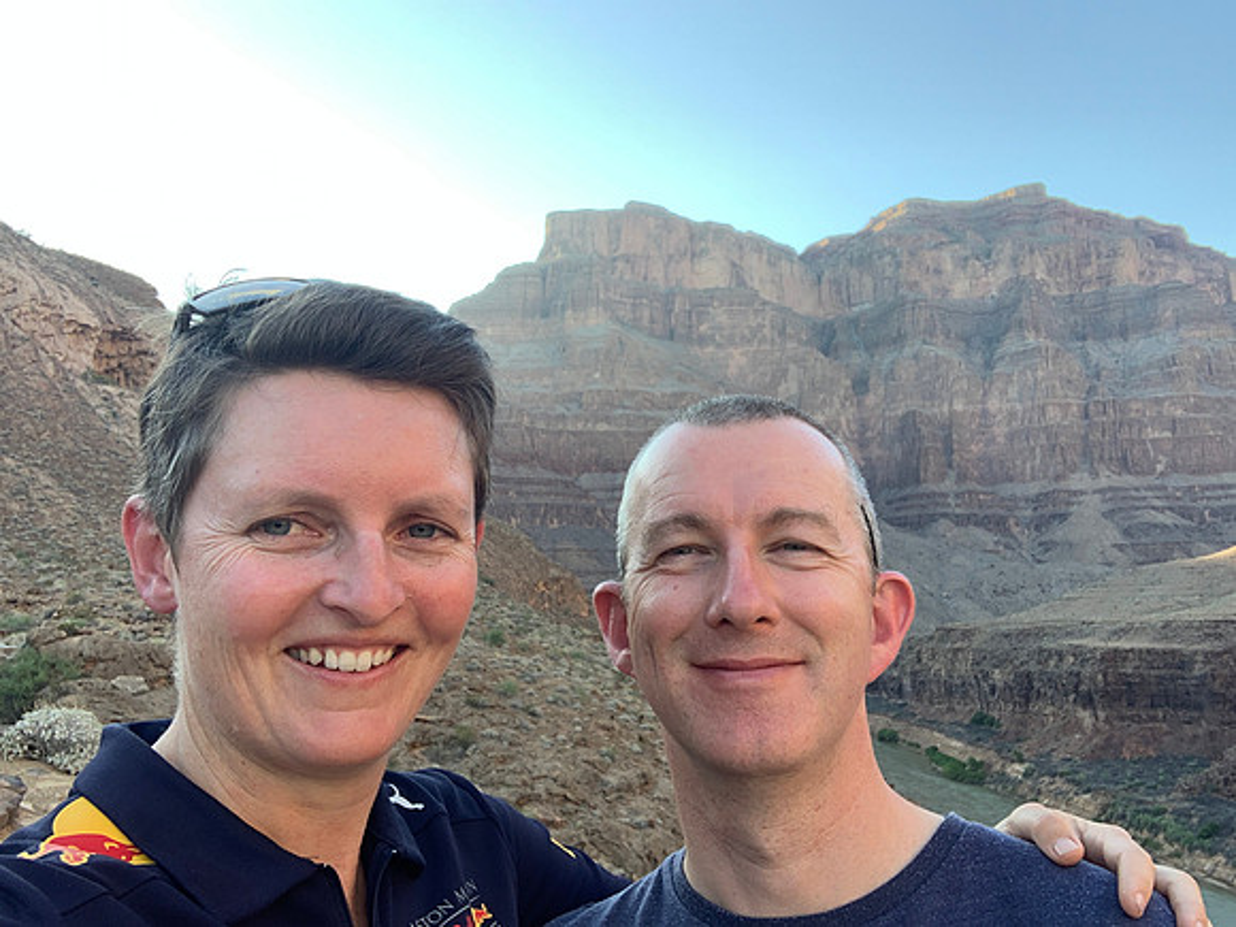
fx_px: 1143
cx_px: 618
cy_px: 464
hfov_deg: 56.8
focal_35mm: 32
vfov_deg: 44.2
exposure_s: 1/121
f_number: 2.2
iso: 32
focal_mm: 2.87
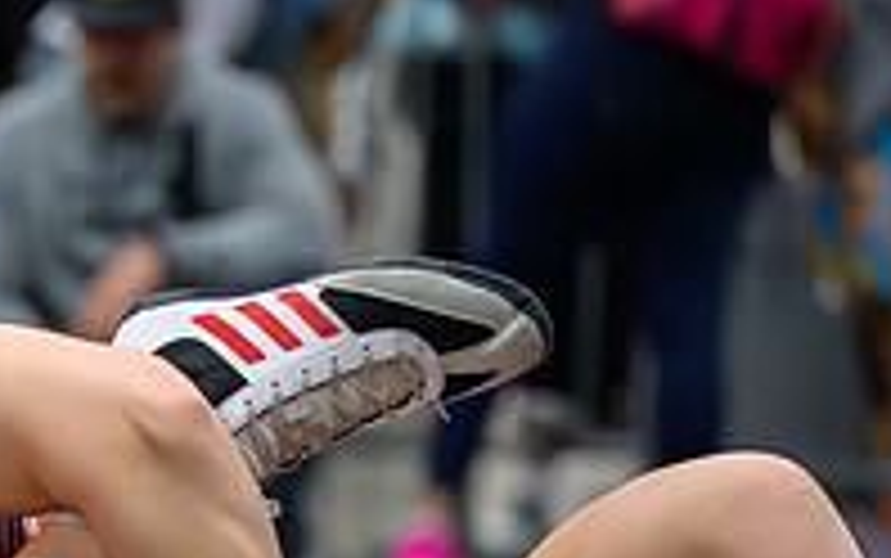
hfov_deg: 5.0
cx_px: -80
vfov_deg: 3.2
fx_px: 10083
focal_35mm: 415
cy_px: 1015
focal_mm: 90
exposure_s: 1/800
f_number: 2.8
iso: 12800
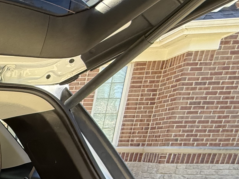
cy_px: 232
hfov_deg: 27.4
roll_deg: -0.4
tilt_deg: -14.1
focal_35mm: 45
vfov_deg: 27.1
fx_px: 311
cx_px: -128
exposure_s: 1/99
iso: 200
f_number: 2.2
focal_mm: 2.22
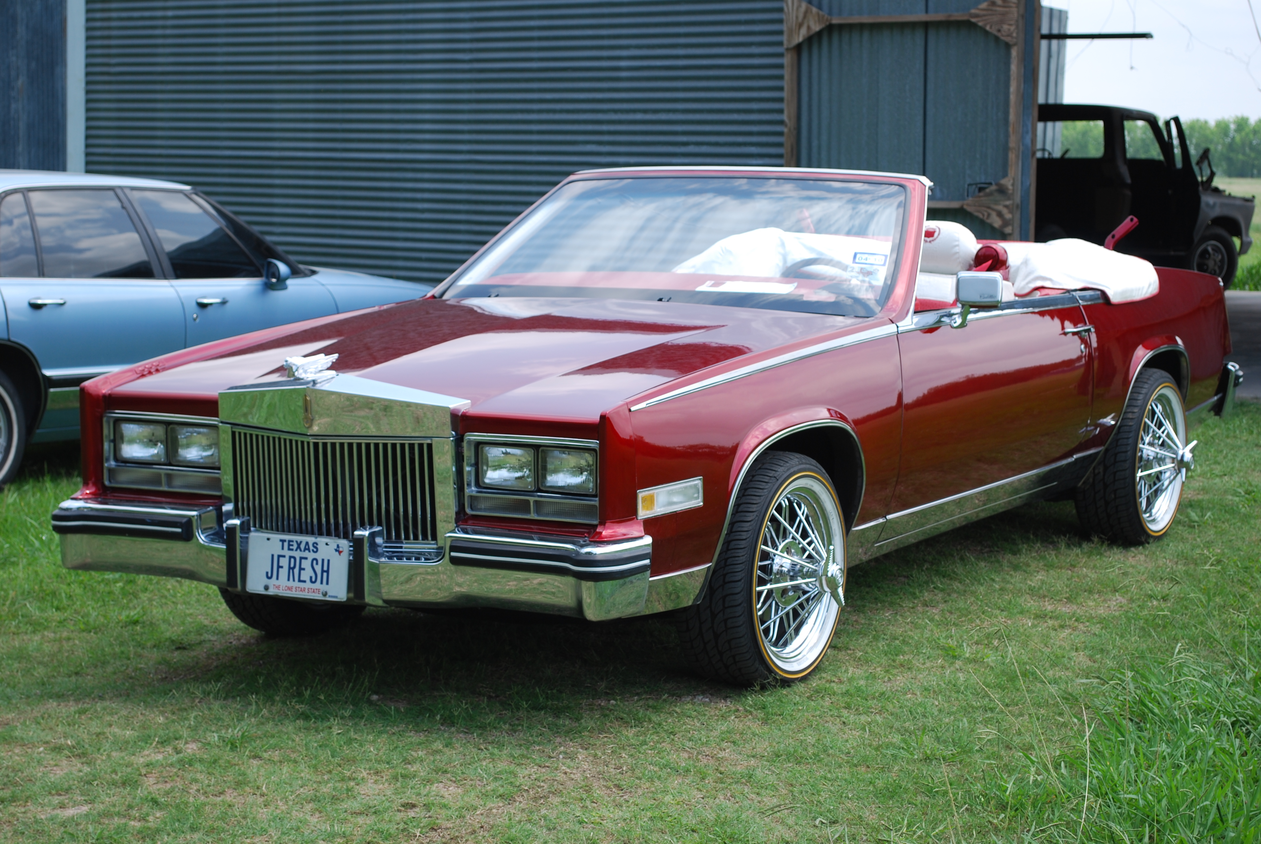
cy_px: 422
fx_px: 2630
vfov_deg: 18.2
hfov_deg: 27.0
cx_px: 630
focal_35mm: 75
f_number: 6.3
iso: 100
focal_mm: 50
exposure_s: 1/160
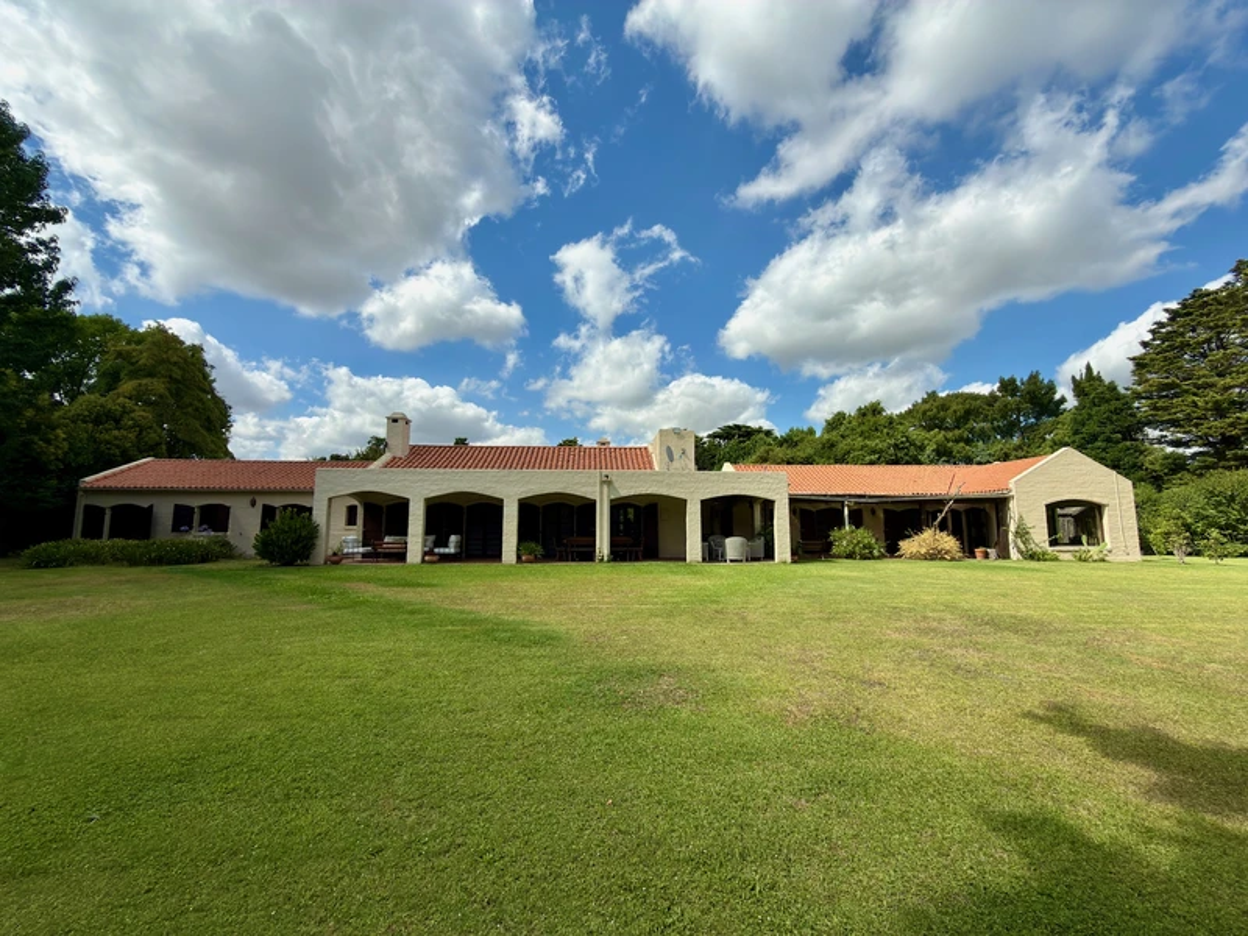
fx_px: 505
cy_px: 468
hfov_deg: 102.1
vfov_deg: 85.7
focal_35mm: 14
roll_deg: +1.1
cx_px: 624
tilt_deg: +8.8
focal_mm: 2.22
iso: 16
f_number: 2.2
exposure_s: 1/1117
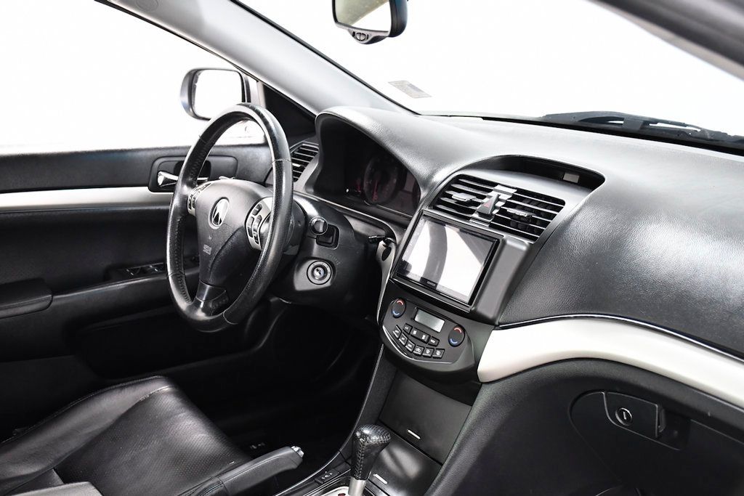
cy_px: 248
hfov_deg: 41.1
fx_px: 992
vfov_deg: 28.1
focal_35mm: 48
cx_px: 372
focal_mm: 32
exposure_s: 1/80
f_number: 4.5
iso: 2500
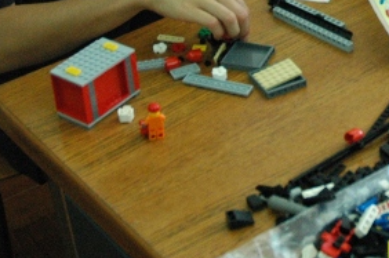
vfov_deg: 13.0
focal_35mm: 102
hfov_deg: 19.8
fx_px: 1100
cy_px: -60
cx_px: 324
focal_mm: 24
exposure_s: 1/60
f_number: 4
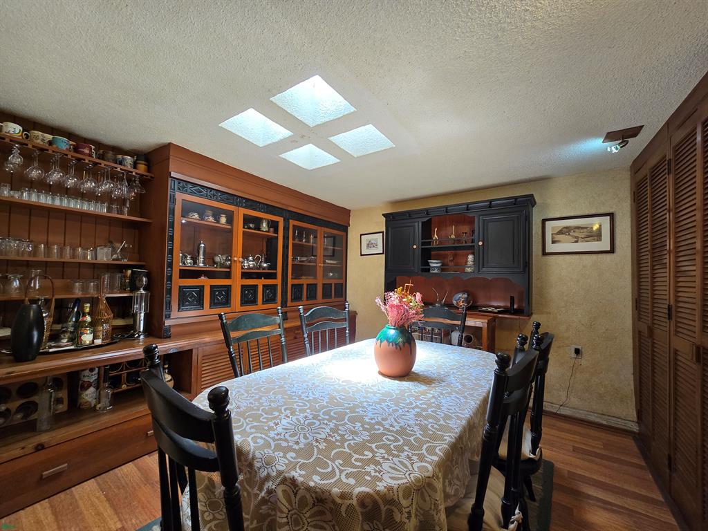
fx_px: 266
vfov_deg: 89.9
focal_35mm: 13
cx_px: 354
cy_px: 266
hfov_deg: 106.2
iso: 100
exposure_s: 1/60
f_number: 2.2
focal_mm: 2.2
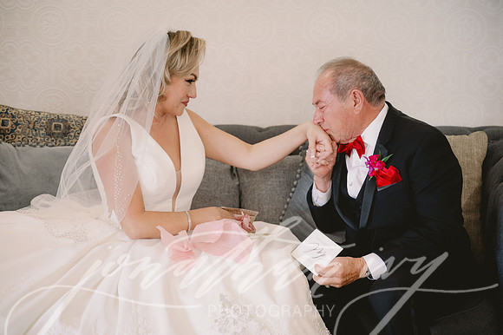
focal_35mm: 70
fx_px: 977
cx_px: 252
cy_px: 168
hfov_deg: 28.9
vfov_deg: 19.4
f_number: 2.8
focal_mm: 70
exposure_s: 1/200
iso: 1600
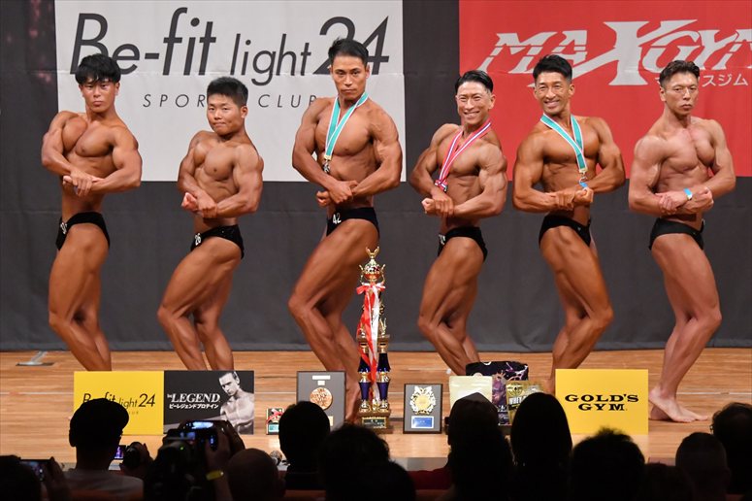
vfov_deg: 6.3
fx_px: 4531
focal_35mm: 217
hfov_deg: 9.5
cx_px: 376
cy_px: 250
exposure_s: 1/400
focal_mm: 145
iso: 8000
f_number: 5.6
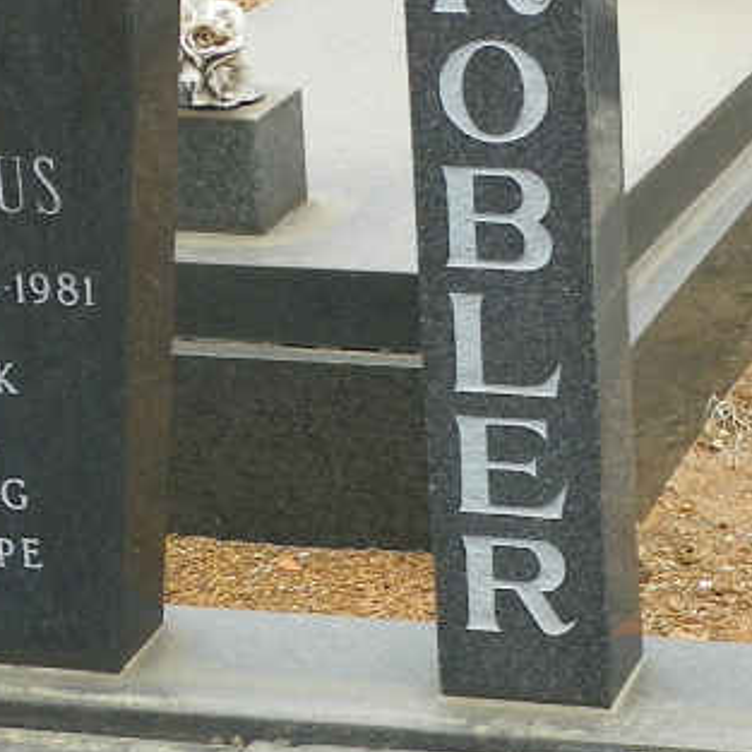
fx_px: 3416
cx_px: 658
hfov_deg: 12.5
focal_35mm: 139
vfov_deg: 12.6
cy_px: 365
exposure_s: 1/160
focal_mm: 7.3
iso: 64
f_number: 3.5
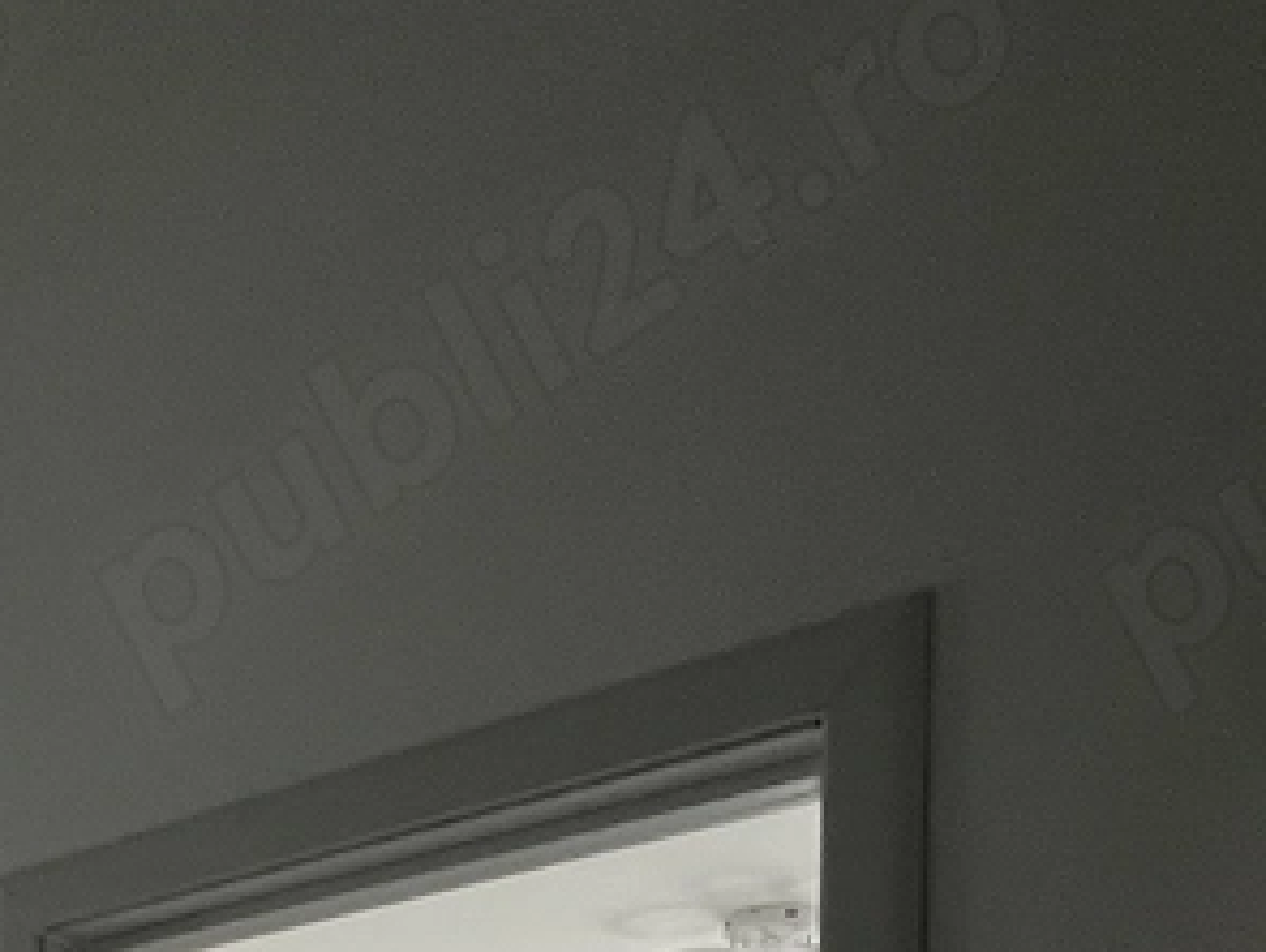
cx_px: 47
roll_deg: +0.0
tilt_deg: -2.0
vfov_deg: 24.3
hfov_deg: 38.8
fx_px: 1611
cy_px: 1488
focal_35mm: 44
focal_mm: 1.57
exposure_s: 1/50
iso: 200
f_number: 1.8
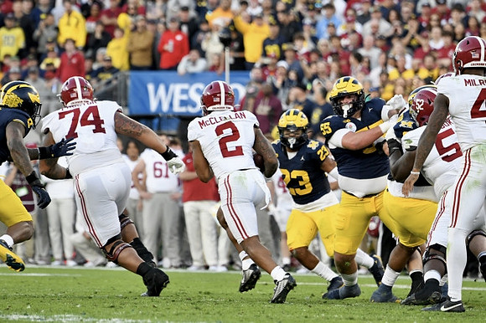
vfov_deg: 2.7
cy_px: 162
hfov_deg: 4.0
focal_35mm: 510
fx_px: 6881
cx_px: 243
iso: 2000
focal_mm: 340
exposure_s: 1/1000
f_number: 5.6
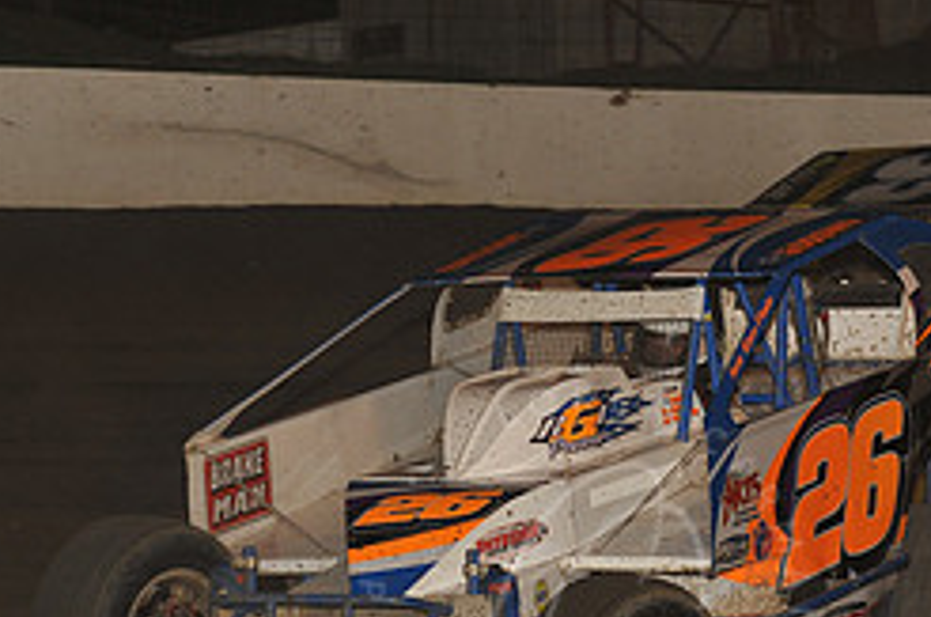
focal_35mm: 248
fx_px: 6401
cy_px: 265
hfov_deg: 8.3
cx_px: 583
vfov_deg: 5.5
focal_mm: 105
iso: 800
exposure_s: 1/320
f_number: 6.3
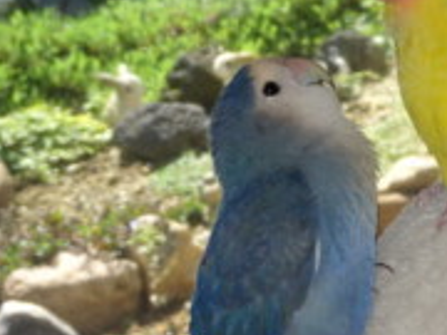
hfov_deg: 10.4
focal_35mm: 188
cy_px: 169
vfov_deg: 7.9
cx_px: 467
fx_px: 2428
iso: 80
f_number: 5
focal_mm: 12.87
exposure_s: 1/80
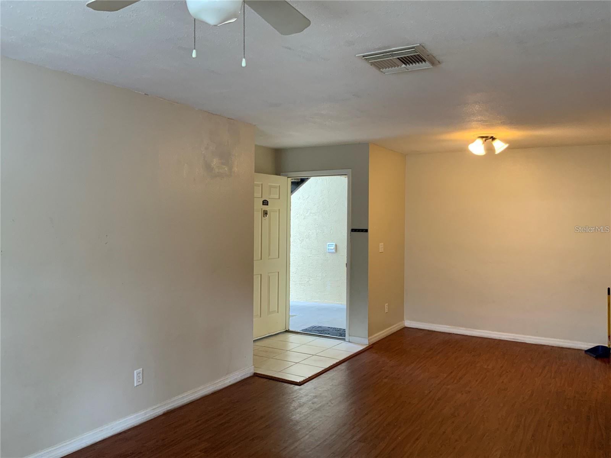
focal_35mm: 29
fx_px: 512
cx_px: 306
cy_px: 229
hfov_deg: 61.7
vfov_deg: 48.2
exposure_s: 1/60
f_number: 1.8
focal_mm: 3
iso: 64
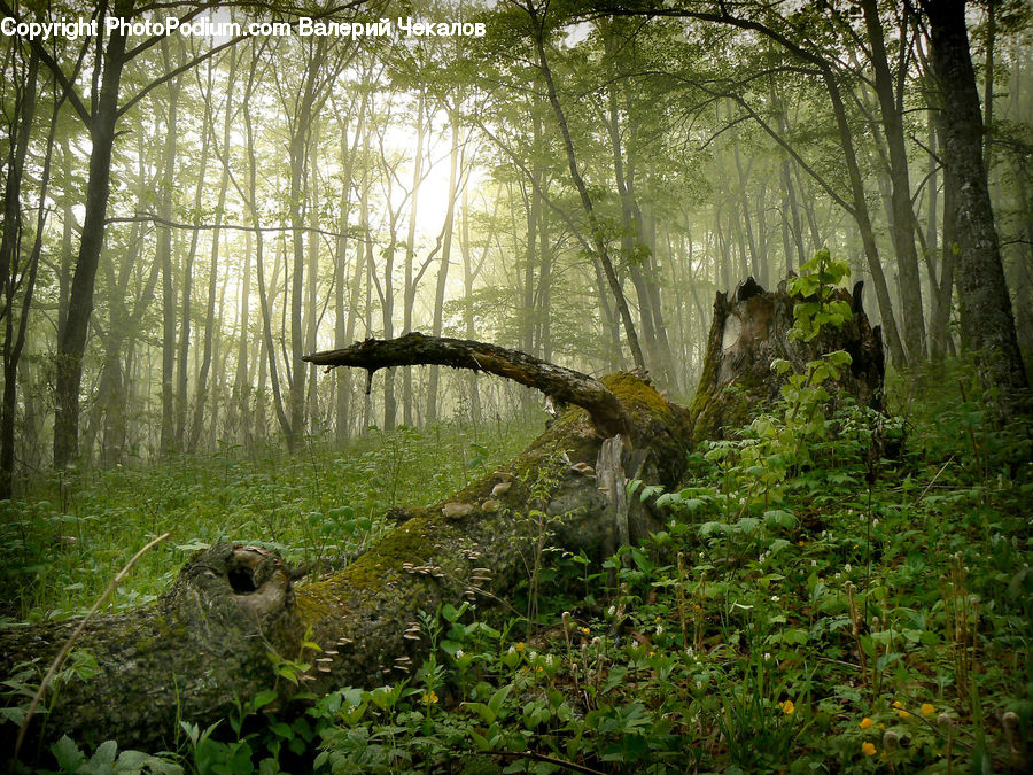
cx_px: 516
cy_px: 388
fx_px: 1074
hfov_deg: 51.4
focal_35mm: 36
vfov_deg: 39.7
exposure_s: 1/80
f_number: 5
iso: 80
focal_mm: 6
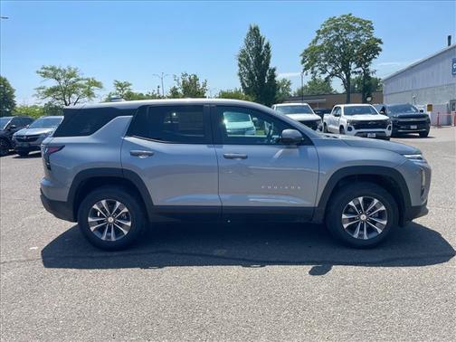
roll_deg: +3.9
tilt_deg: -4.4
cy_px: 171
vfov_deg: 53.1
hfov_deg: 67.3
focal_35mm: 26
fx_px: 343
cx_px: 228
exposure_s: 1/1289
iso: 32
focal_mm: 4.2
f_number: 1.6
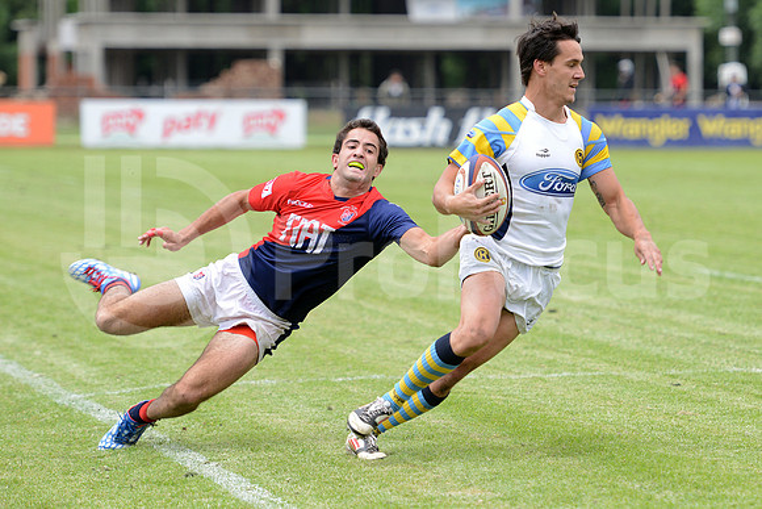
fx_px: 4446
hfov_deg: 9.8
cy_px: 254
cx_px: 381
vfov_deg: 6.5
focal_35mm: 210
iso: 320
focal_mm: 210
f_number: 4
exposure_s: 1/800
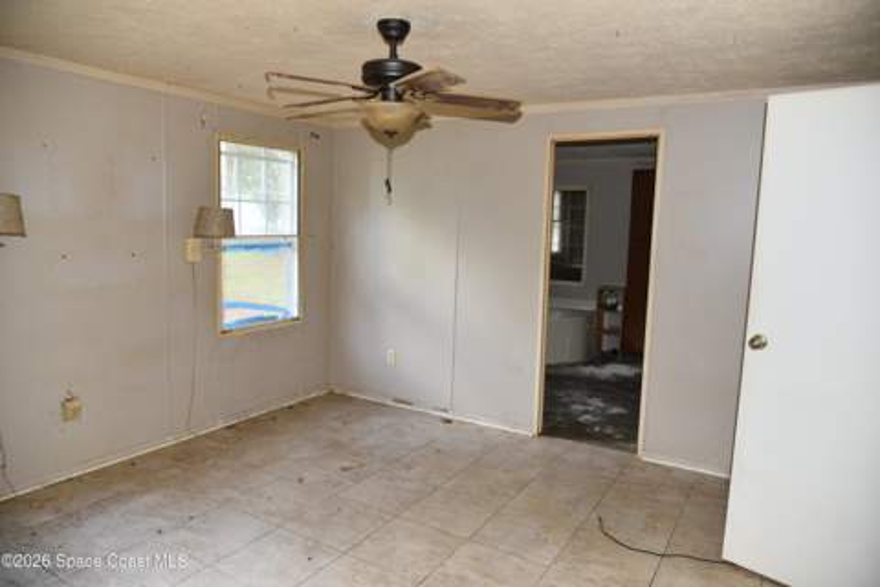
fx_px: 587
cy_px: 294
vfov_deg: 53.1
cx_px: 440
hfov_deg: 73.7
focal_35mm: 24
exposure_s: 1/80
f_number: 4.5
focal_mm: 24
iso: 800
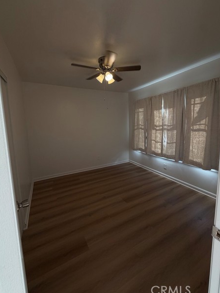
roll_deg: +1.3
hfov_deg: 81.8
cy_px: 140
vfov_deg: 98.1
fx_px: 127
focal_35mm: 15
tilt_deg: -7.2
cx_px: 111
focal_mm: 2.22
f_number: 2.2
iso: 100
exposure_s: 1/121
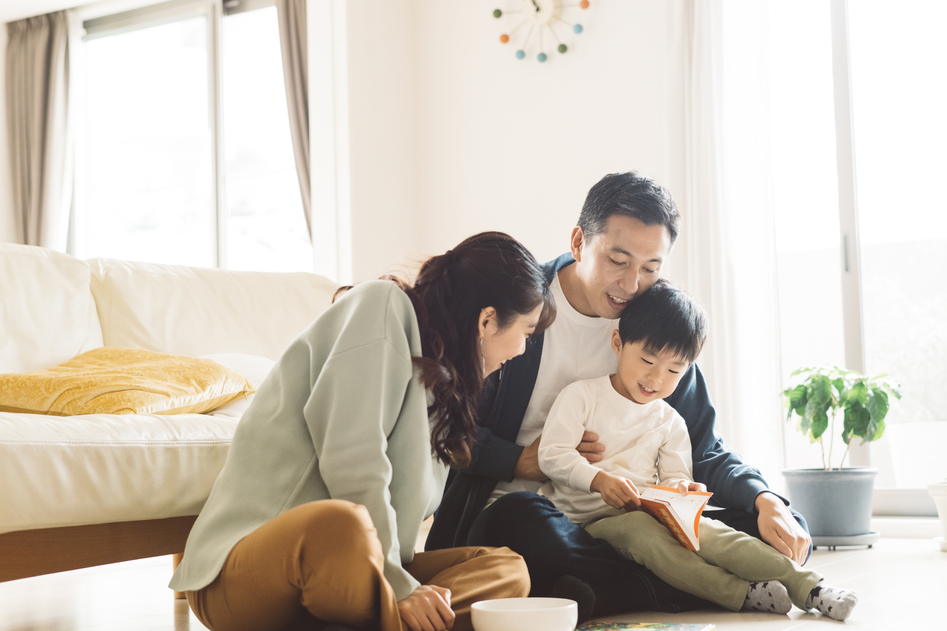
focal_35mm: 58
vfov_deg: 23.4
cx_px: 474
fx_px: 1525
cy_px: 316
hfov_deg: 34.5
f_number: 2.8
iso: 1250
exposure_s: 1/200
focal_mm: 58
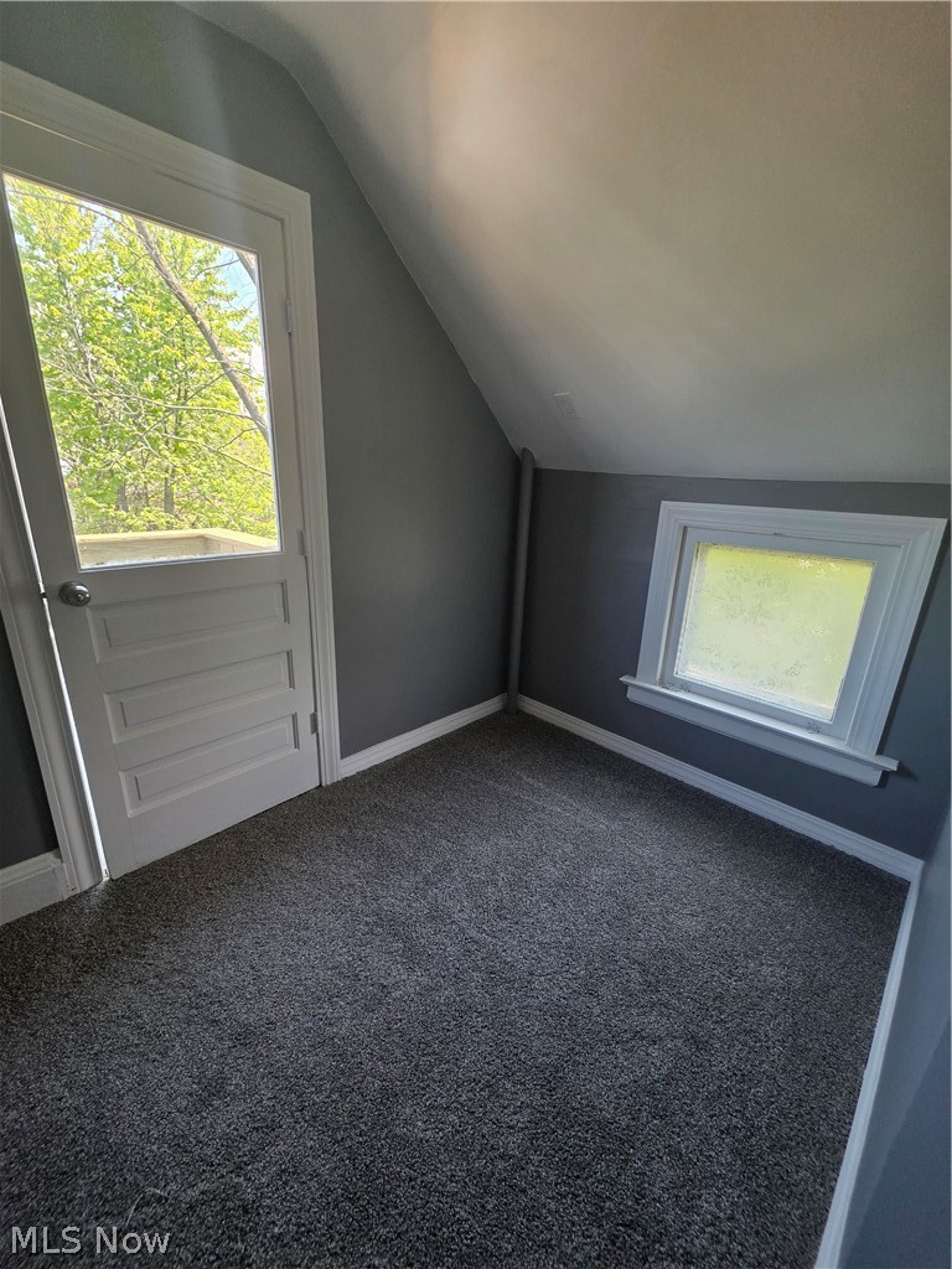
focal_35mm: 13
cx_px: 476
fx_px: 477
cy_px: 634
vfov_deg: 106.2
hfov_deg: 89.9
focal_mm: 2.2
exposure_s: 1/359
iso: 320
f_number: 1.9
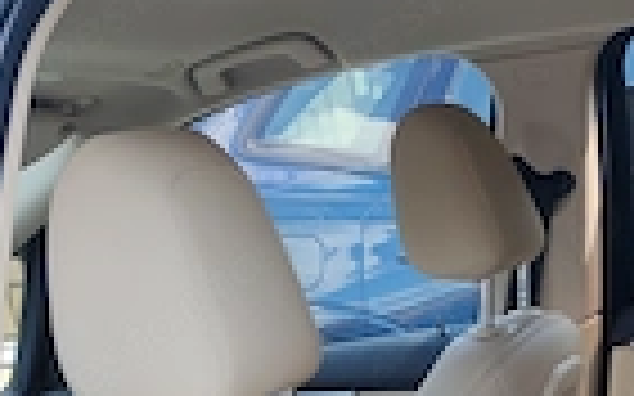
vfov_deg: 14.1
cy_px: 734
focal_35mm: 81
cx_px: 652
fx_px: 1399
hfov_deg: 24.3
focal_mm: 5.52
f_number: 1.95
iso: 50
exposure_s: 1/260
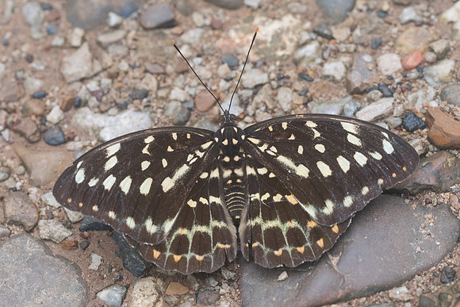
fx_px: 3913
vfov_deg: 4.5
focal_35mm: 306
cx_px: 236
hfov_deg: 6.7
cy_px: 178
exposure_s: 1/320
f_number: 5
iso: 800
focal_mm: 150
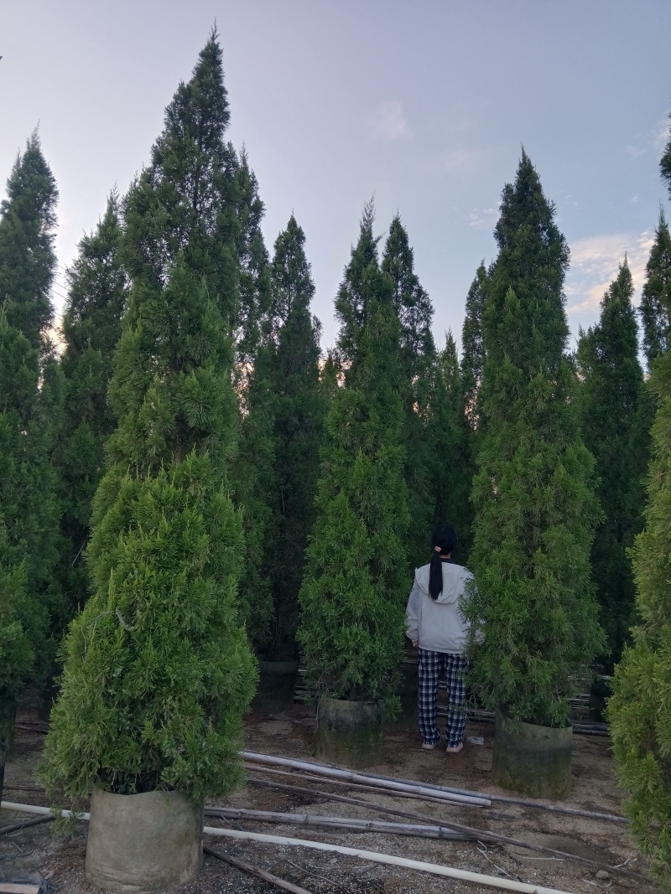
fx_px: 672
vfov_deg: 67.3
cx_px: 336
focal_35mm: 26
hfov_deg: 53.1
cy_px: 447
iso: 194
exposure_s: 1/50
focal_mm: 4.05
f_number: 1.8
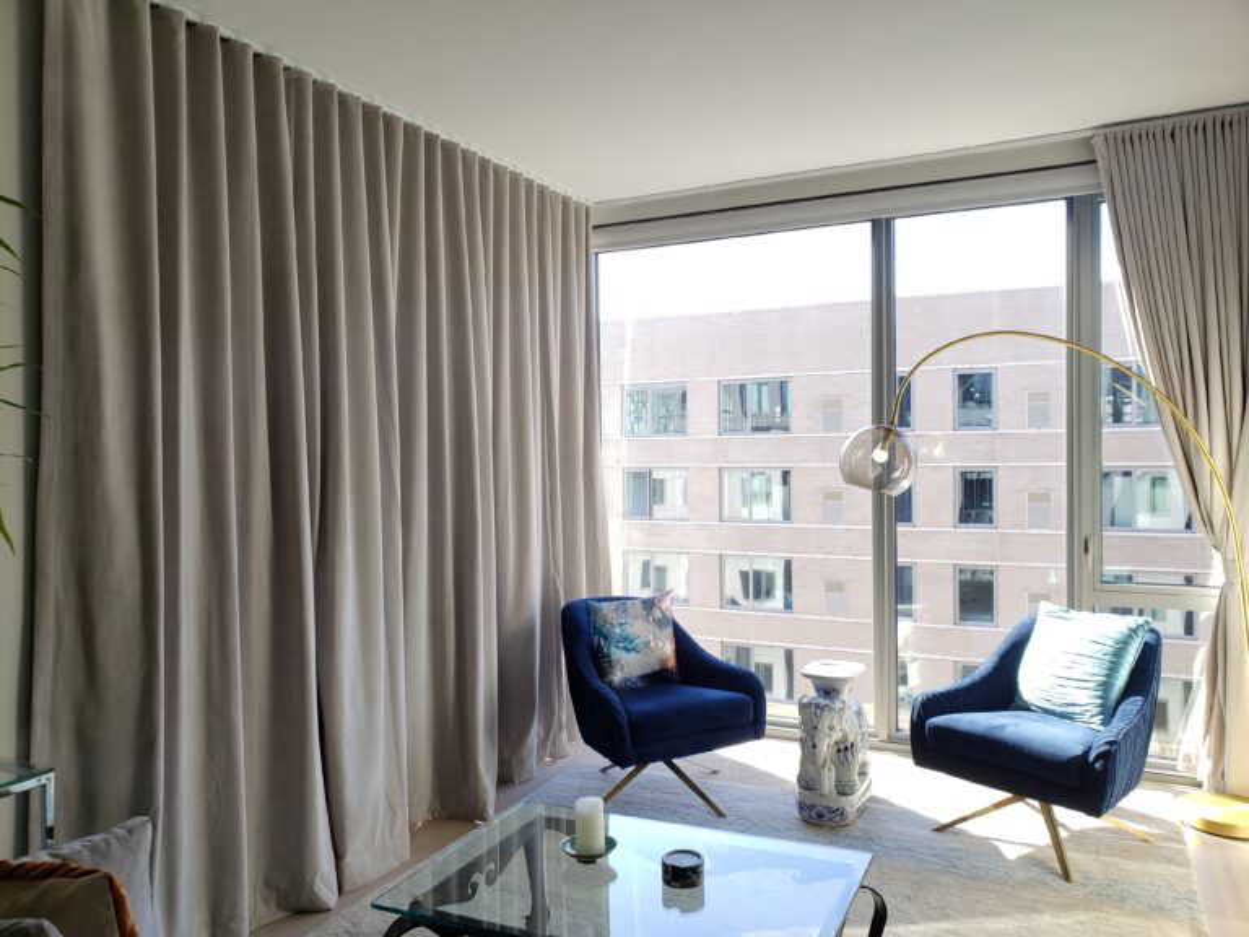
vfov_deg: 53.1
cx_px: 624
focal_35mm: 26
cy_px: 468
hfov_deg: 67.3
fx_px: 938
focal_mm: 4.3
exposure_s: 1/120
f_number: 2.4
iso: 50
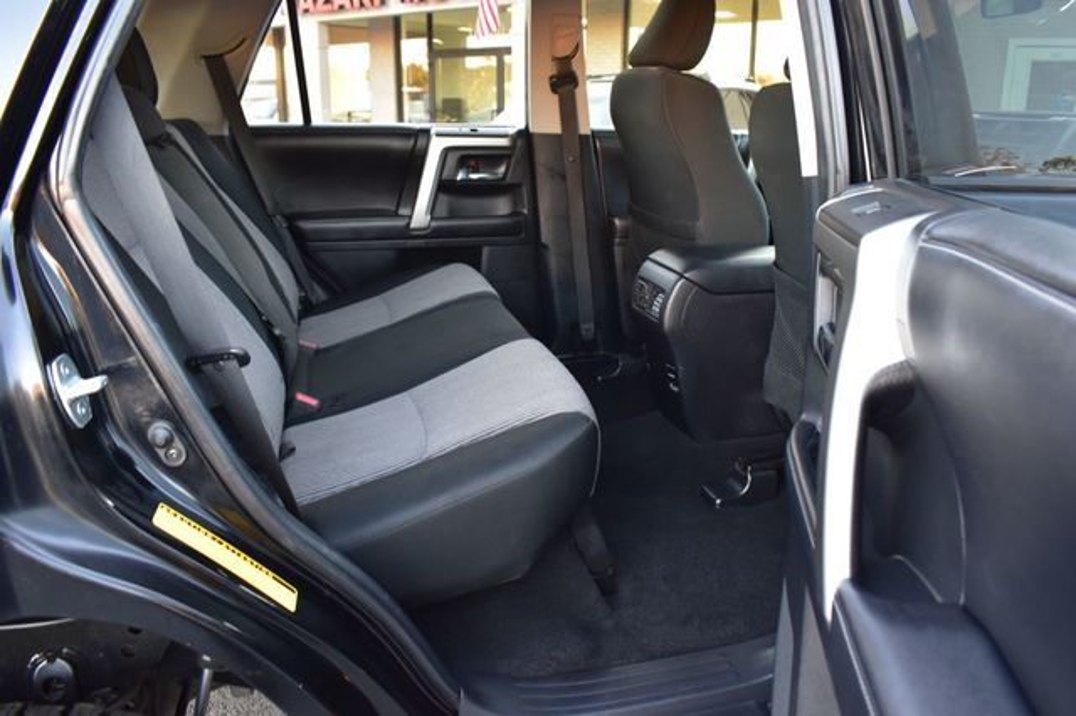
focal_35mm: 27
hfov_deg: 67.4
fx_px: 807
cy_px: 358
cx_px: 538
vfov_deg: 47.9
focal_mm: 18
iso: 720
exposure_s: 1/15
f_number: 6.3
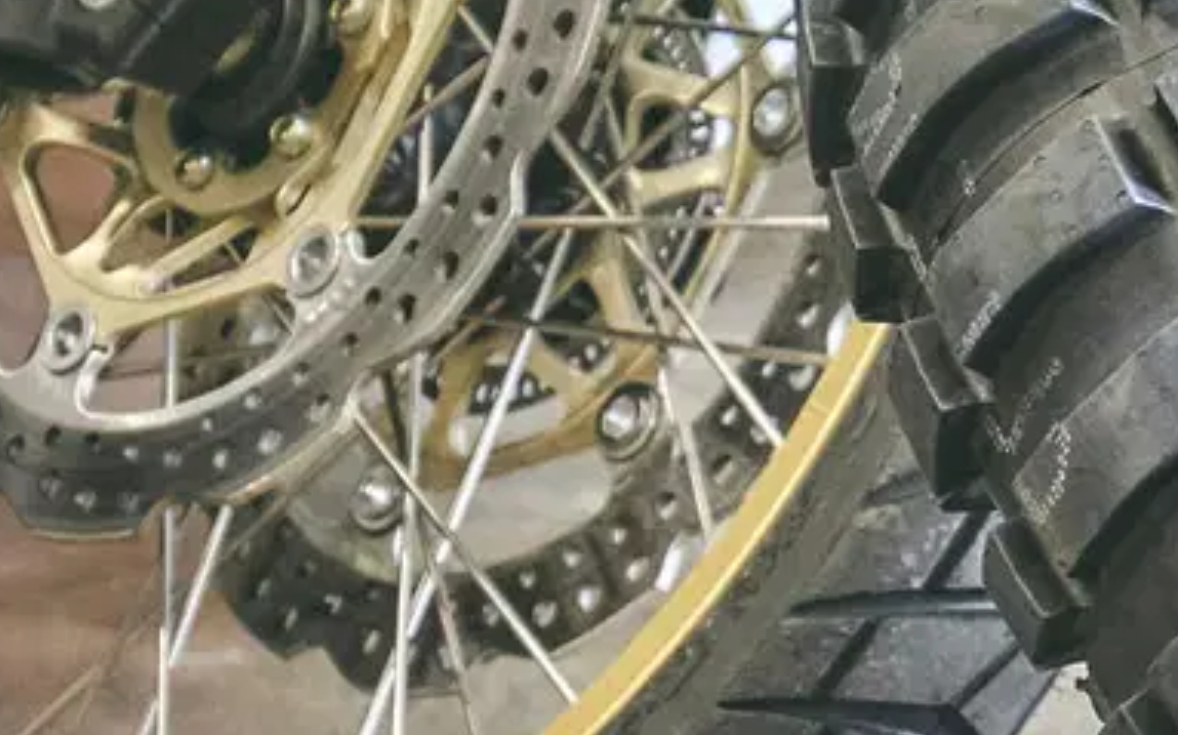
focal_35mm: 377
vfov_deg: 3.5
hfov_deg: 5.6
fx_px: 12098
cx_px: 1332
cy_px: 517
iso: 4000
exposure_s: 1/100
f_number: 5.6
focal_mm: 78.7
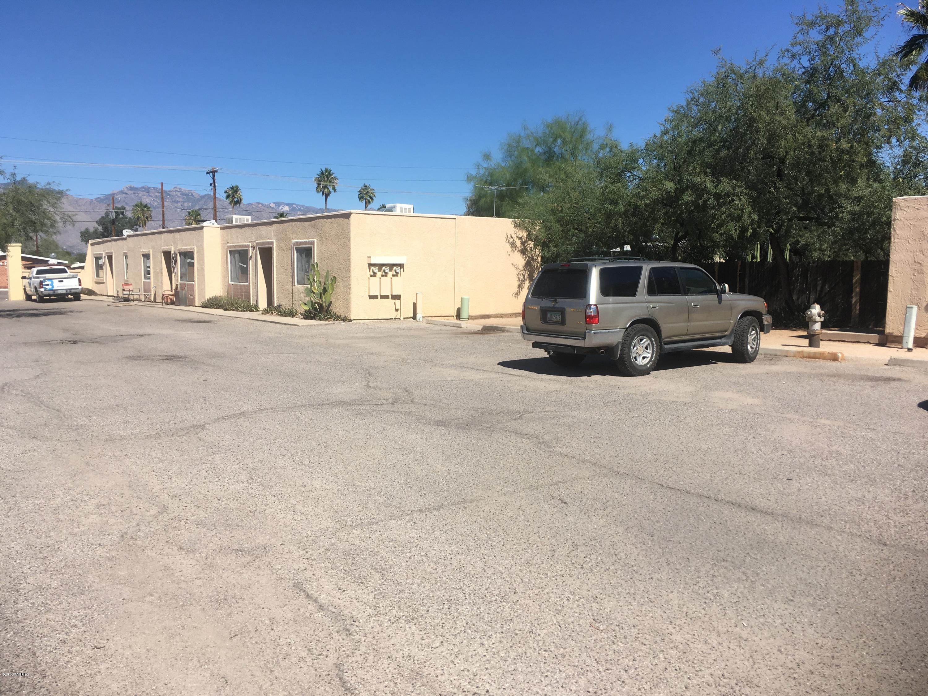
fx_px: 777
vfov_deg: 48.2
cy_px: 348
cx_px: 464
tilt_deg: -6.7
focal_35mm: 29
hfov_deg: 61.7
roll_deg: +0.1
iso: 25
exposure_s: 1/1832
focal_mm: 4.15
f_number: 2.2
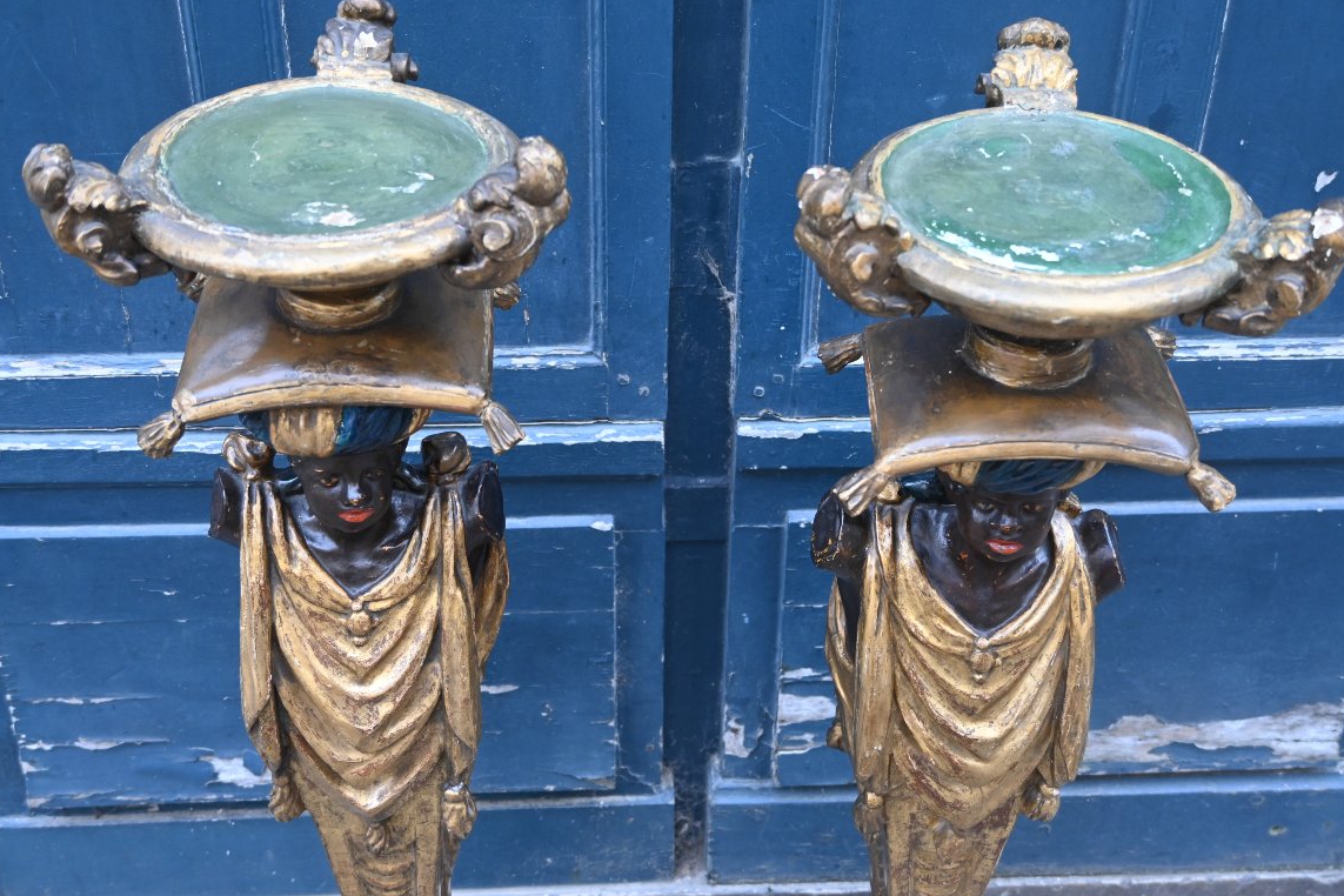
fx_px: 1587
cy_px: 446
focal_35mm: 43
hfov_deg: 45.9
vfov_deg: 31.5
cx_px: 661
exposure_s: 1/125
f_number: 3.8
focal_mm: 27
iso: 400
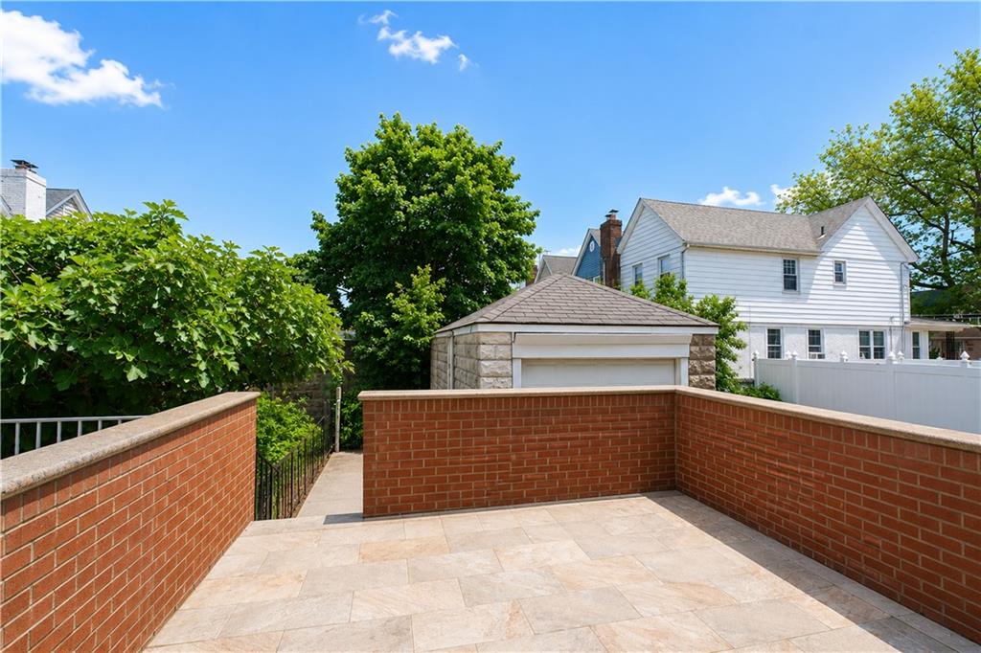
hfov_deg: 100.4
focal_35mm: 15
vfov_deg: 77.3
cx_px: 490
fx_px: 409
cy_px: 326
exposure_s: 1/100
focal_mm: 10
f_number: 9
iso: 400
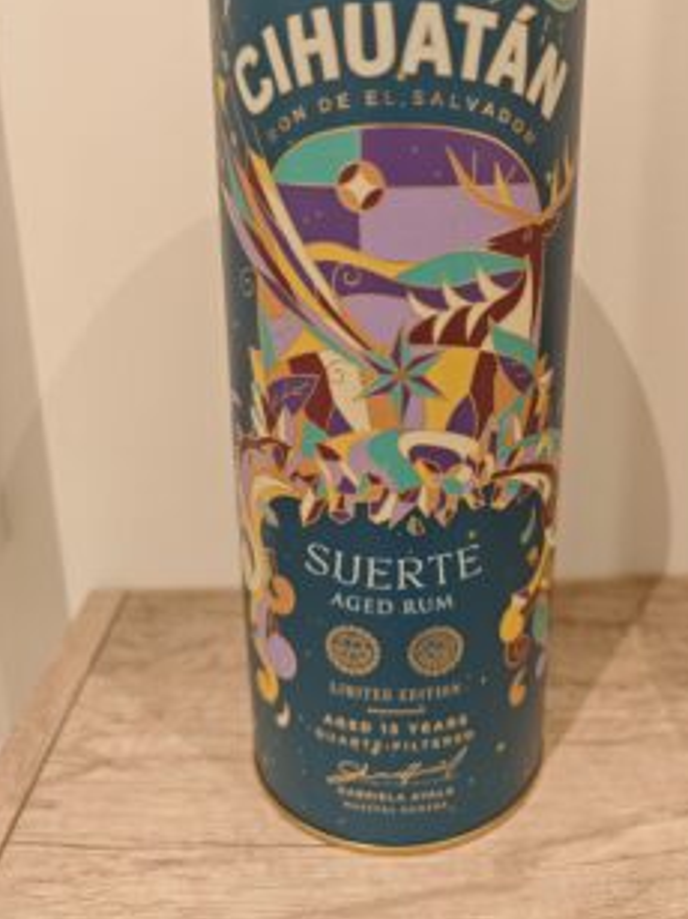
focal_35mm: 30
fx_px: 796
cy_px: 374
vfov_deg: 59.6
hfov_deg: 46.5
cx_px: 416
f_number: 2
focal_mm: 8.72
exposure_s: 1/35.4
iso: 640
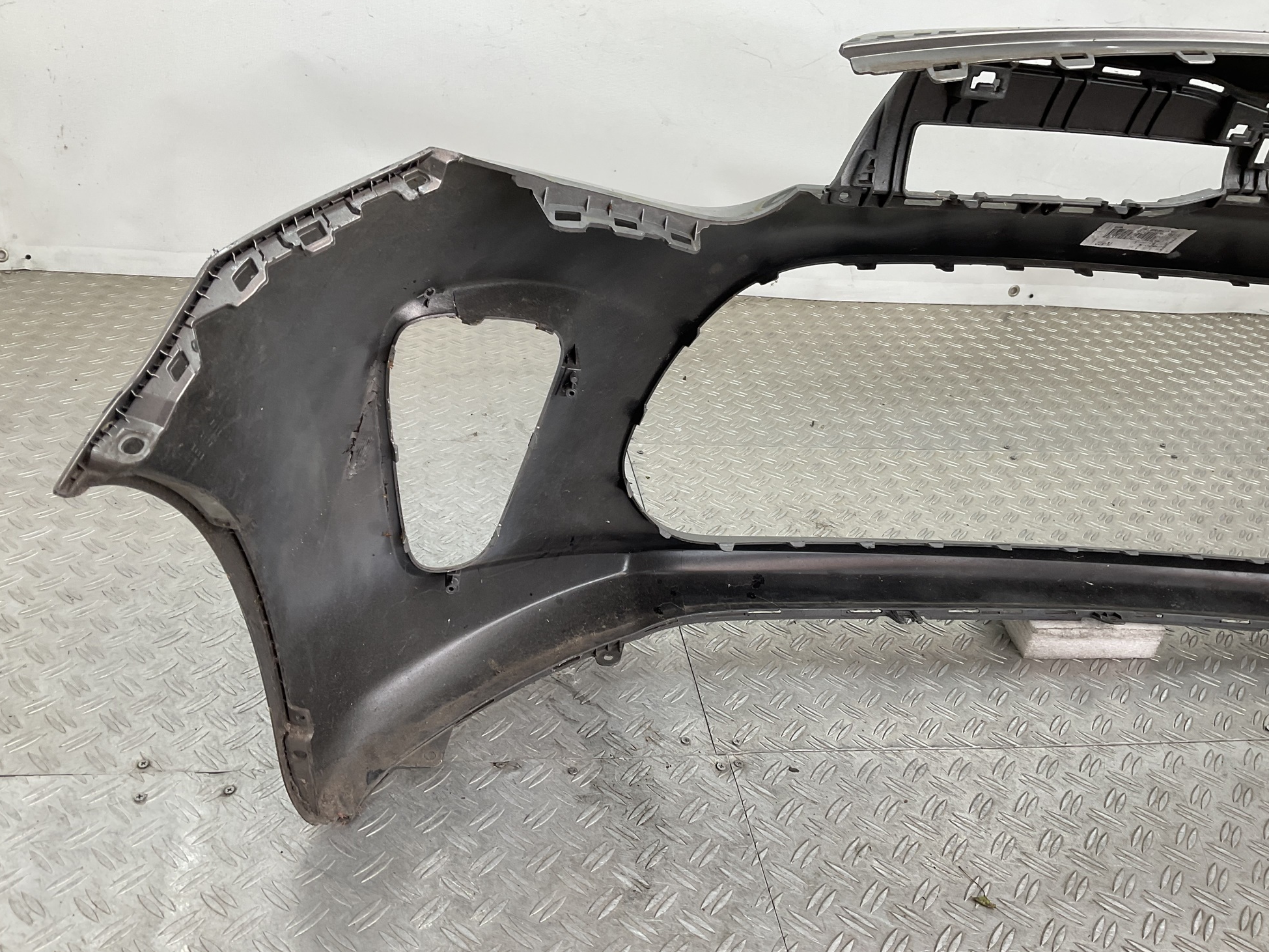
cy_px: 464
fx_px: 1100
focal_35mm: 30
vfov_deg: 46.8
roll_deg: -8.2
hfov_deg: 60.0
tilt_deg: -28.8
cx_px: 643
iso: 25
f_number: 1.8
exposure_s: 1/120
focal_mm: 3
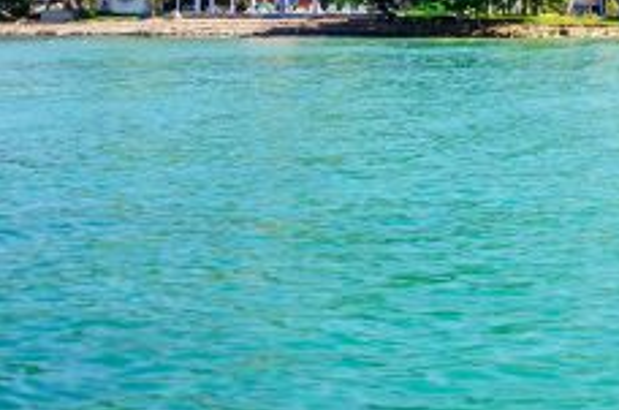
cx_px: 907
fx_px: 1744
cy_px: 34
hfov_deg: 18.1
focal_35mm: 102
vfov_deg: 13.3
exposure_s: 1/320
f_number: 5.6
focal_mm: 21
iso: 200
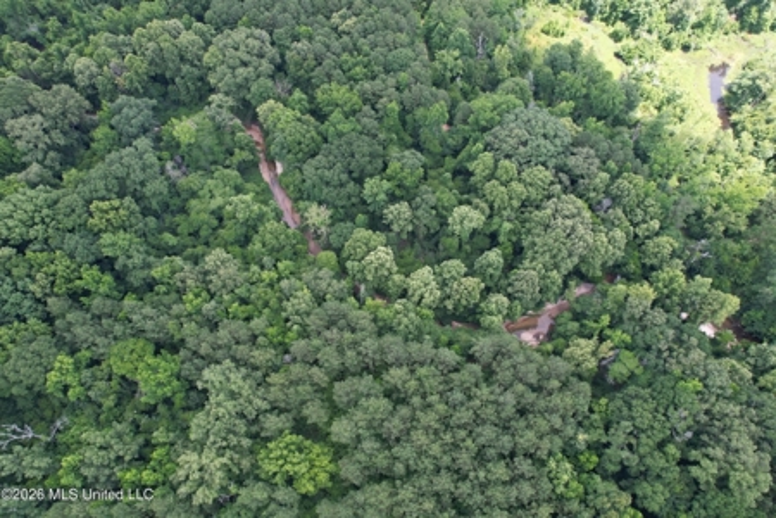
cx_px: 388
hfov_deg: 78.6
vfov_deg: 57.2
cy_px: 259
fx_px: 474
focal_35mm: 22
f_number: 2.8
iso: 100
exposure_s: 1/250
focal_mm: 8.38
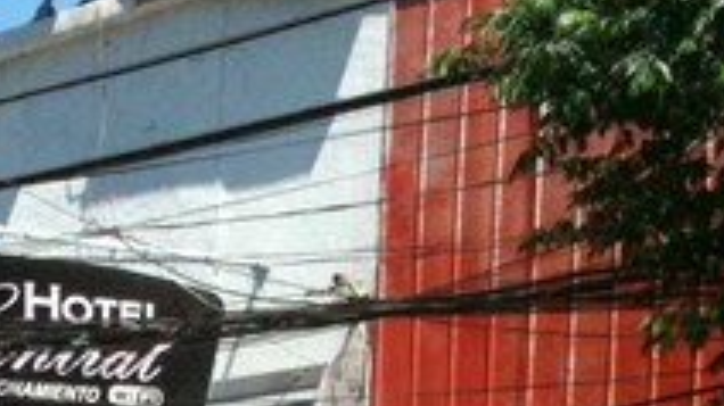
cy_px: 843
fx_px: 2763
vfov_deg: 8.0
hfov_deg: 14.7
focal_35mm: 144
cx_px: 10
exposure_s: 1/917
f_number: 2.8
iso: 64
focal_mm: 3.85
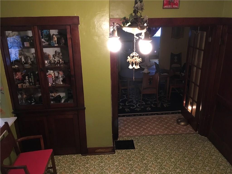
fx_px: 194
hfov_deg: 61.7
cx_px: 116
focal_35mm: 29
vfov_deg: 48.2
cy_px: 87
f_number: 2.2
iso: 250
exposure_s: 1/15
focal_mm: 4.15
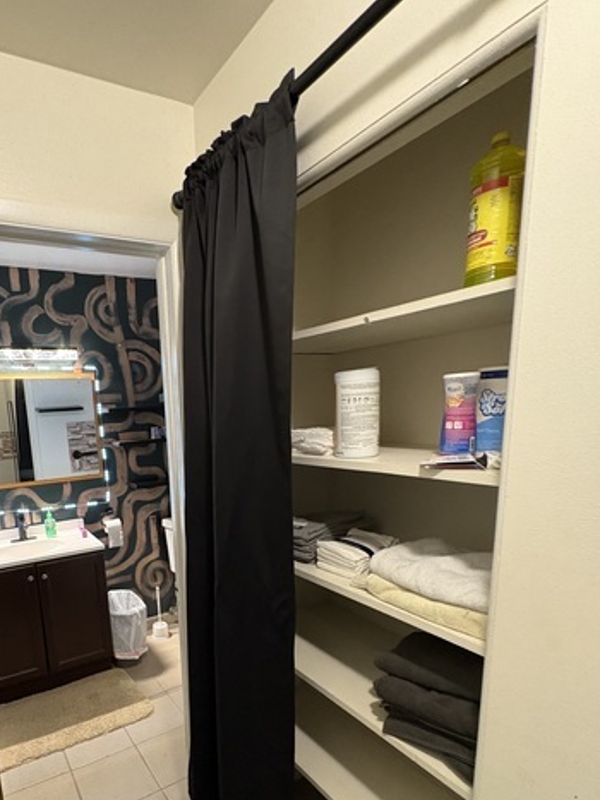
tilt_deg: -11.4
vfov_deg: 80.2
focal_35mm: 20
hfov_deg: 63.7
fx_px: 462
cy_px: 501
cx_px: 185
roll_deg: +3.7
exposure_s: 1/60
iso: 640
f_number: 2.2
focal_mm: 2.22
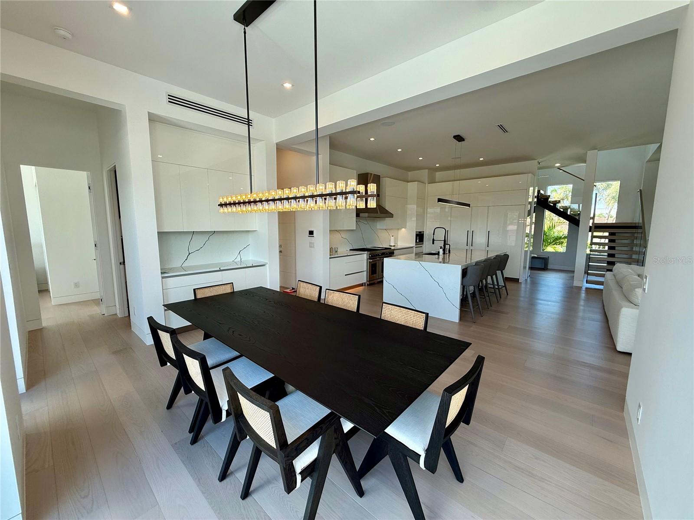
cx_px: 347
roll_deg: -0.1
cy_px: 260
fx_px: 281
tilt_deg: -6.5
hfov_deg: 102.1
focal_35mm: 14
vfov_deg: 85.7
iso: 50
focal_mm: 2.22
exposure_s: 1/123
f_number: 2.2
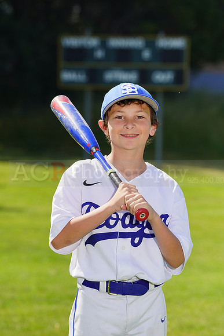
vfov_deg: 9.3
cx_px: 112
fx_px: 2061
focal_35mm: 221
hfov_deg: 6.2
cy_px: 168
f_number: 8
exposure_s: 1/250
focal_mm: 221
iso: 100
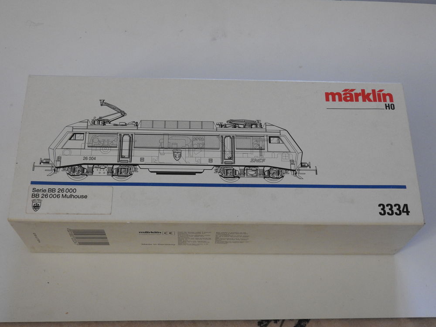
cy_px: 164
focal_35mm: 50
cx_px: 218
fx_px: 630
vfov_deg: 29.1
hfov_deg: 38.2
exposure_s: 1/25
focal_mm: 9
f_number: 4
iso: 400
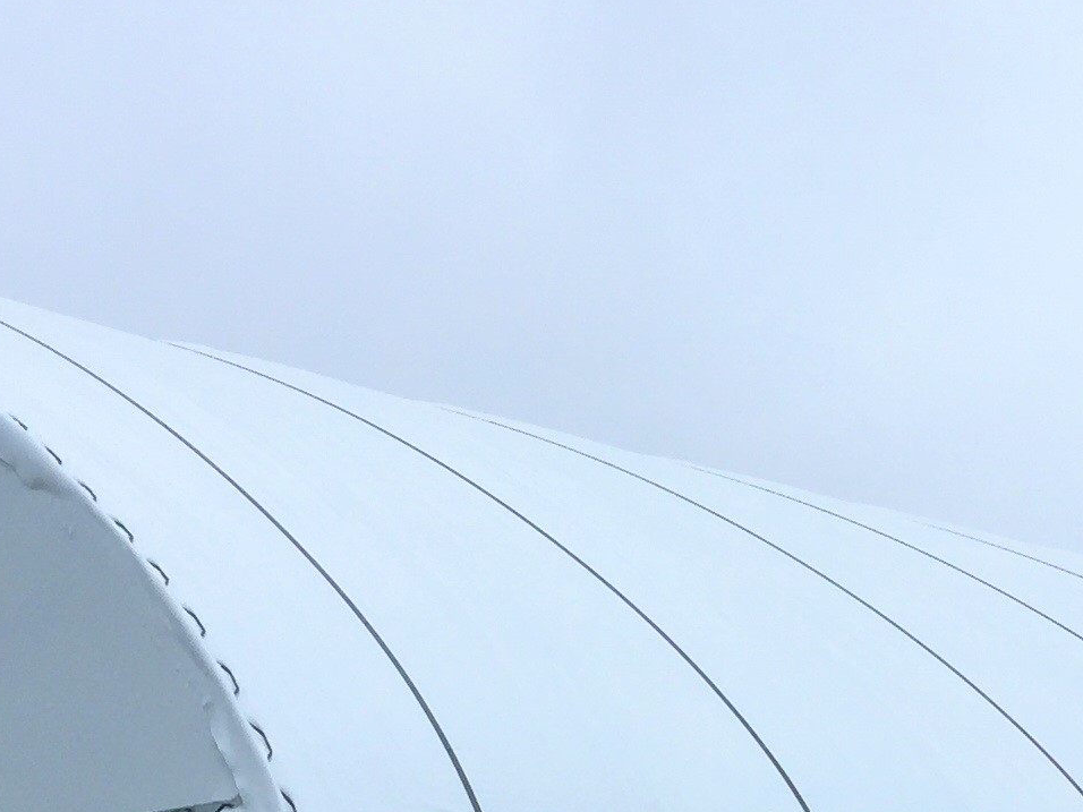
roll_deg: -1.2
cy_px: 1176
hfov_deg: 19.6
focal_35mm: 99
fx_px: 3097
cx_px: 911
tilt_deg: +1.1
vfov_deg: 14.1
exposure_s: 1/1014
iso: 32
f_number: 2.2
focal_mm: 4.15
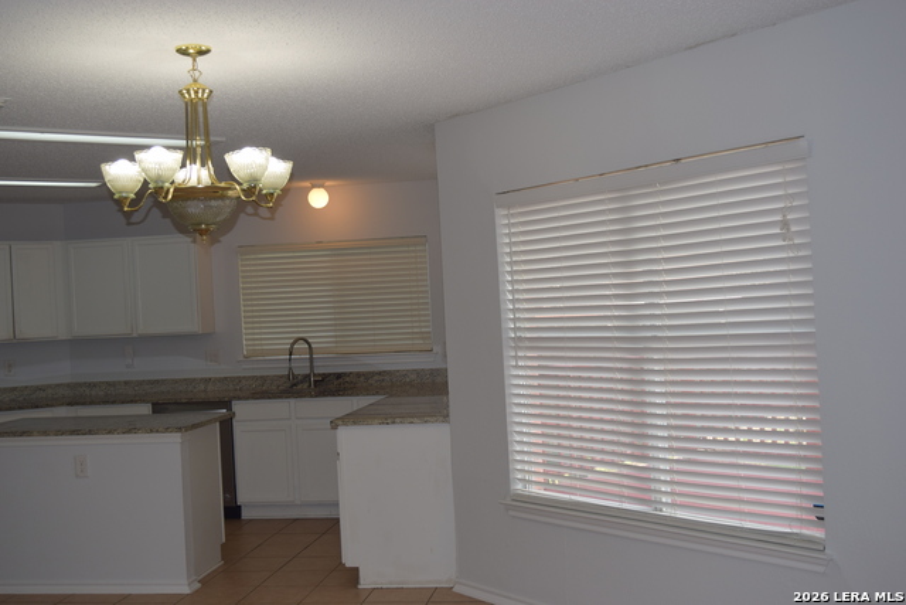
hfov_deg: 45.0
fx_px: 1095
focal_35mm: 44
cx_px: 453
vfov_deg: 30.9
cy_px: 302
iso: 160
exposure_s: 1/125
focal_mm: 29
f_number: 5.6
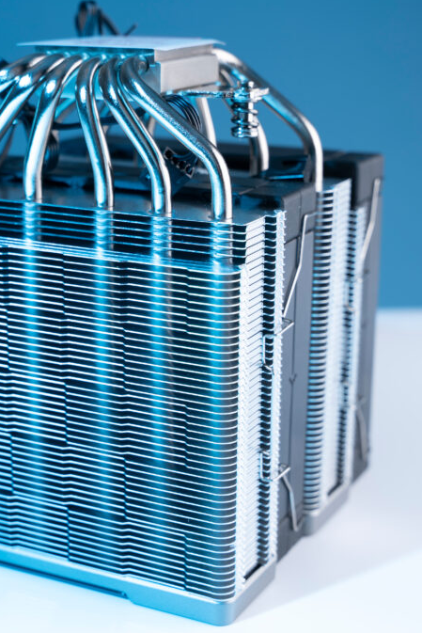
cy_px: 316
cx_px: 153
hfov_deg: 18.5
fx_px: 1294
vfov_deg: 27.5
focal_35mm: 74
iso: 100
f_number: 6.3
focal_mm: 48.4
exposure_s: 1/125
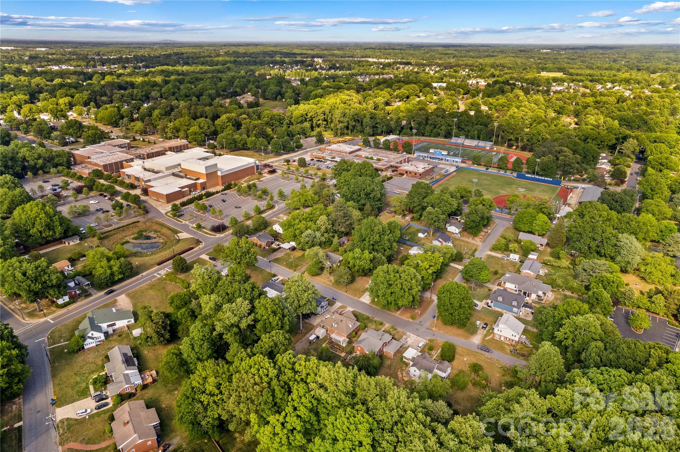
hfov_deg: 78.6
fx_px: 415
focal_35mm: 22
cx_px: 340
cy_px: 226
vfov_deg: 57.2
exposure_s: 1/500
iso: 100
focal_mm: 8.38
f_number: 2.8
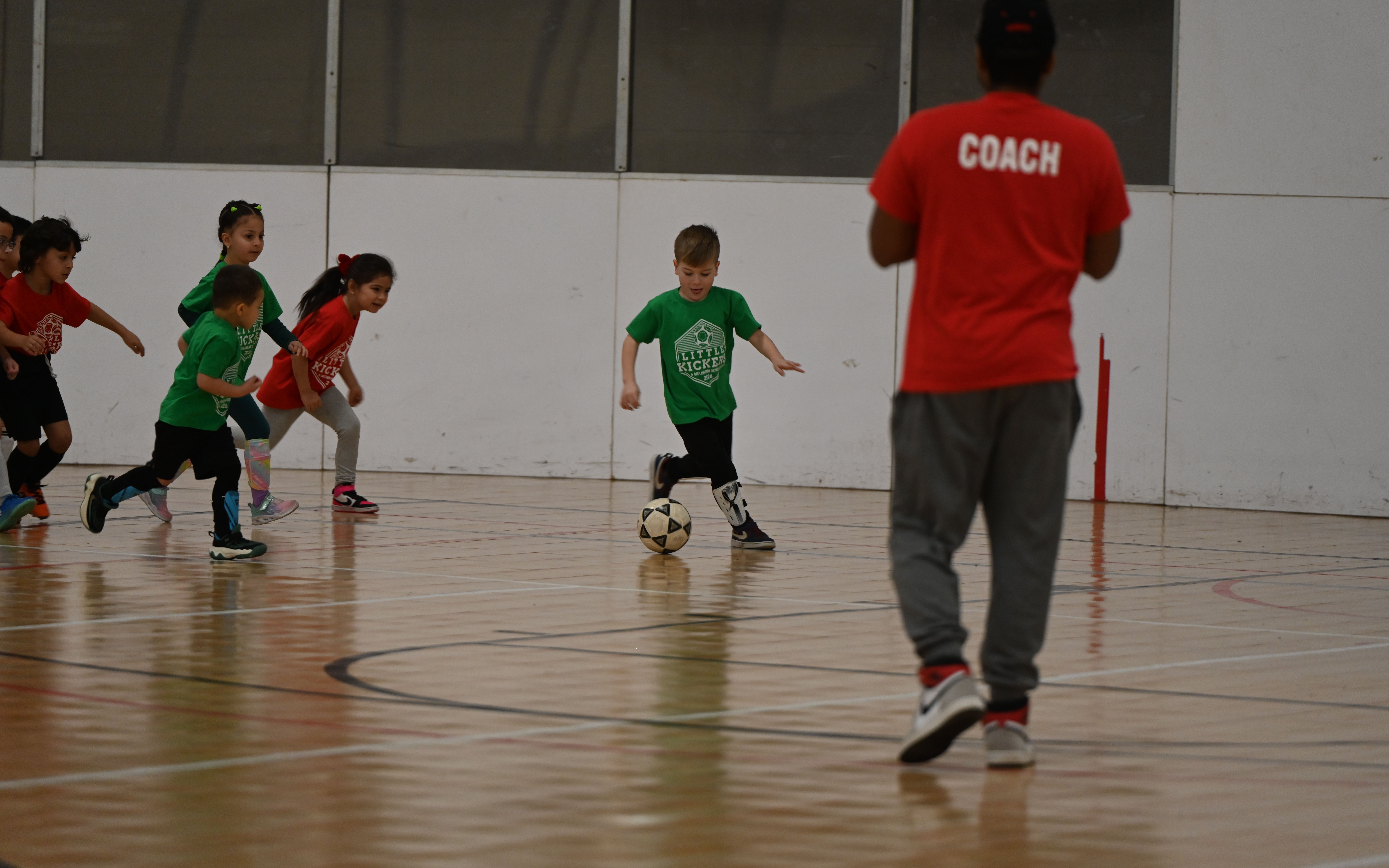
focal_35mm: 184
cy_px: 436
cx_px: 693
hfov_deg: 11.4
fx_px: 6966
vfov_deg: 7.1
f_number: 2.8
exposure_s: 1/250
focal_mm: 180
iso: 900
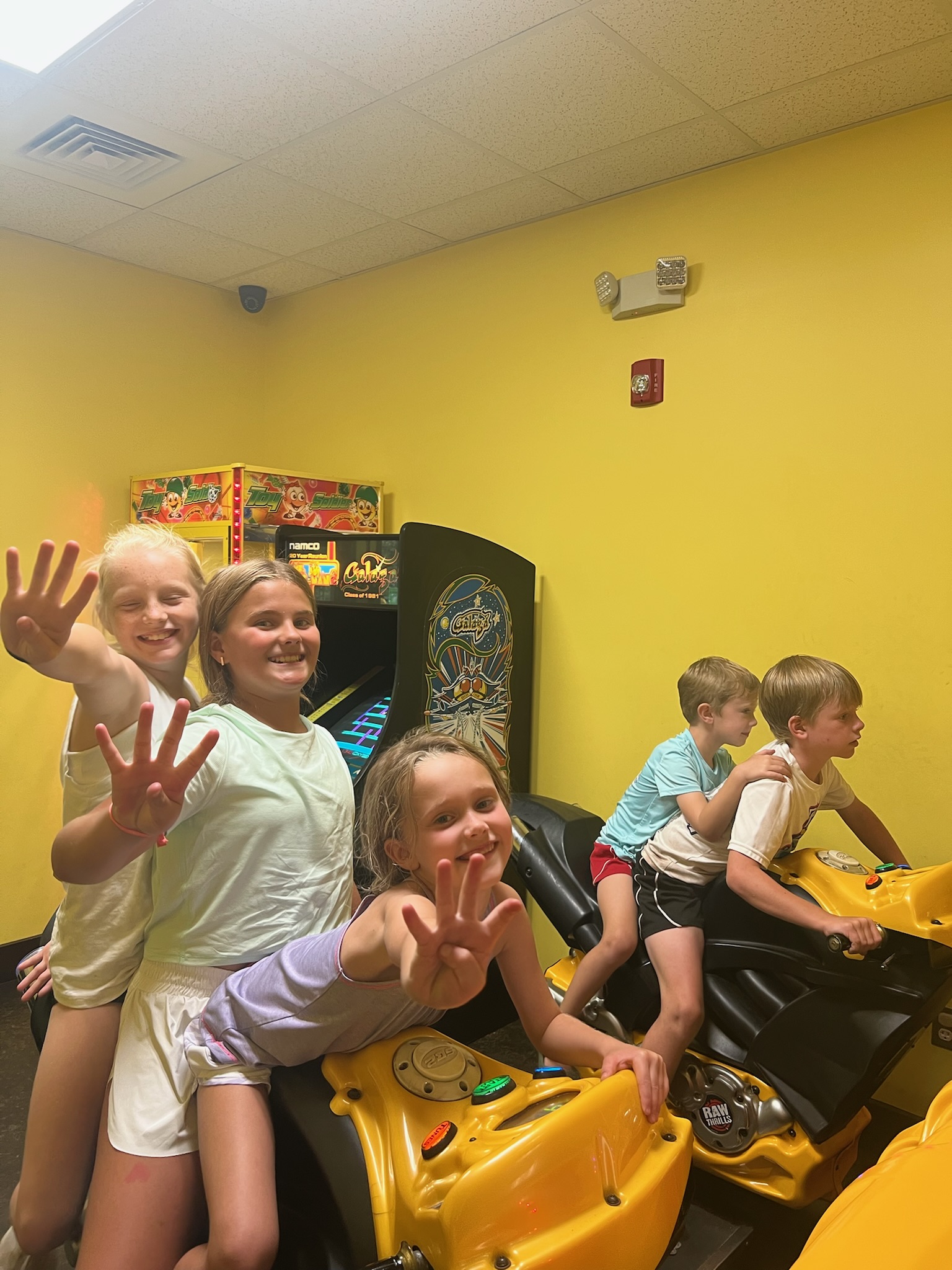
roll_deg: -0.7
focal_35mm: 26
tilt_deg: -4.7
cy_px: 635
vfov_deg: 67.3
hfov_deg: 53.1
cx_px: 476
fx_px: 953
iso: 100
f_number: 1.5
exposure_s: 1/60
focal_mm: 5.7
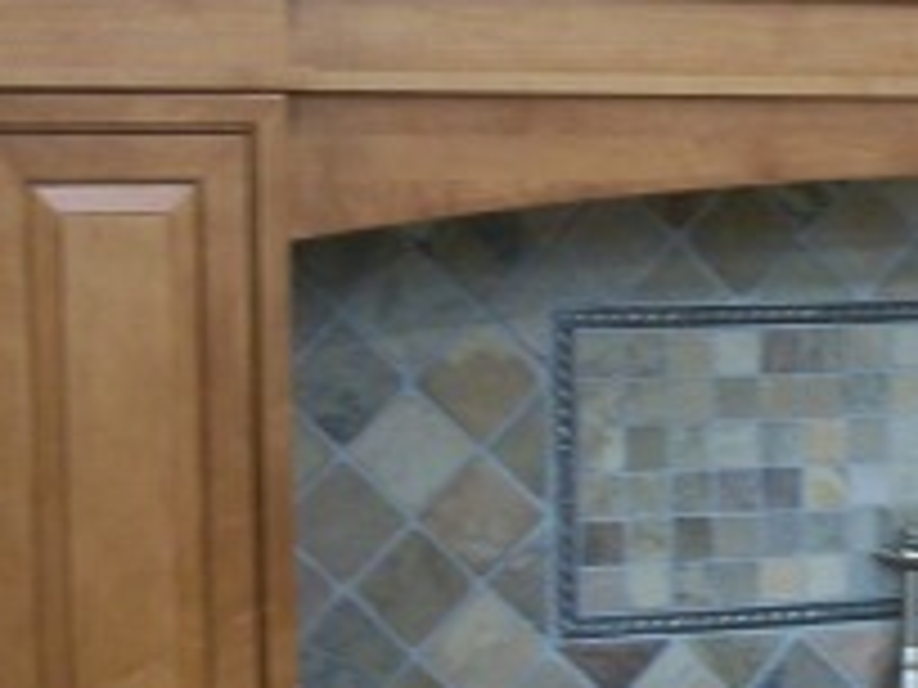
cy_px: 328
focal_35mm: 94
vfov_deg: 15.7
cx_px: 990
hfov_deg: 20.0
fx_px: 2493
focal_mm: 5.7
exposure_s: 1/20
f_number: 2.9
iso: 160
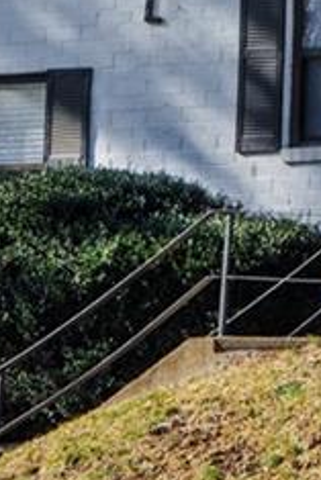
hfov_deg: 3.1
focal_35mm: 430
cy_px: -183
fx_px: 5742
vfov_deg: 4.8
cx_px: 930
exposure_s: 1/80
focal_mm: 66
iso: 100
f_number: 11
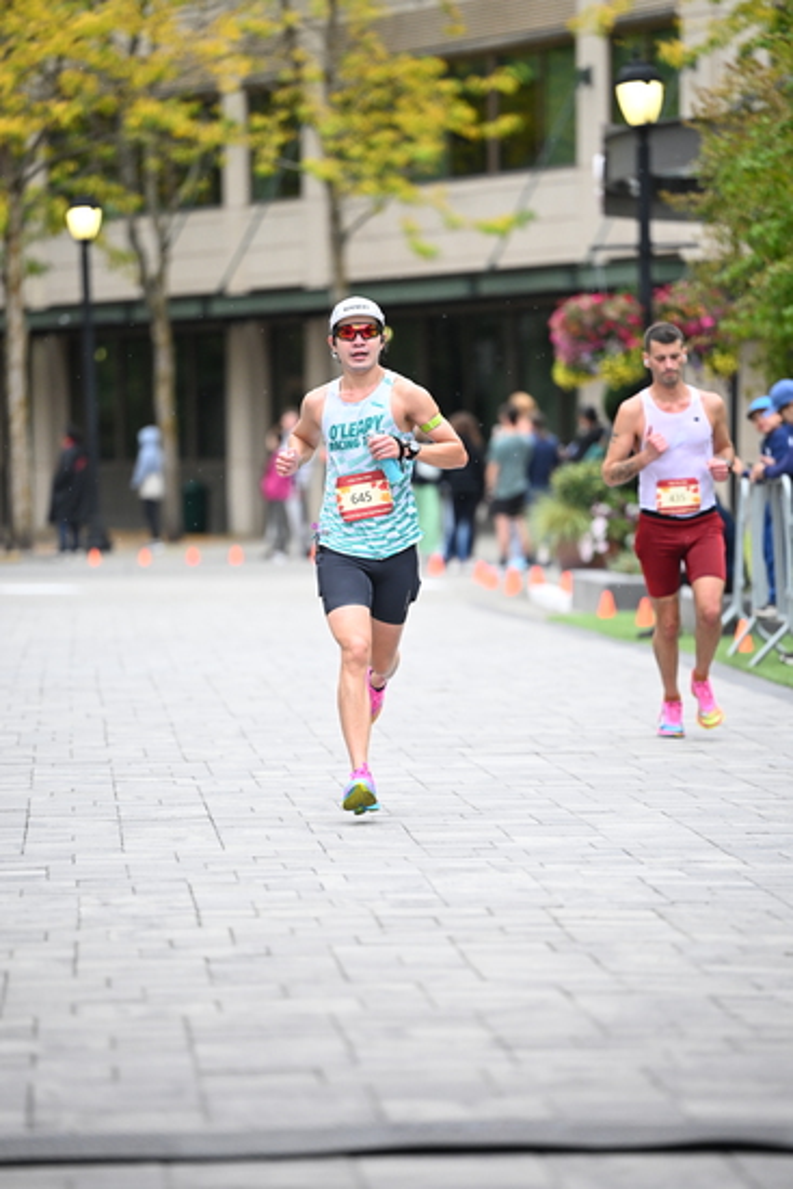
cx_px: 396
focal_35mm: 175
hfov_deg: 7.9
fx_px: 5778
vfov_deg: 11.7
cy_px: 594
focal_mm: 175
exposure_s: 1/1250
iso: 1600
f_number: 2.8
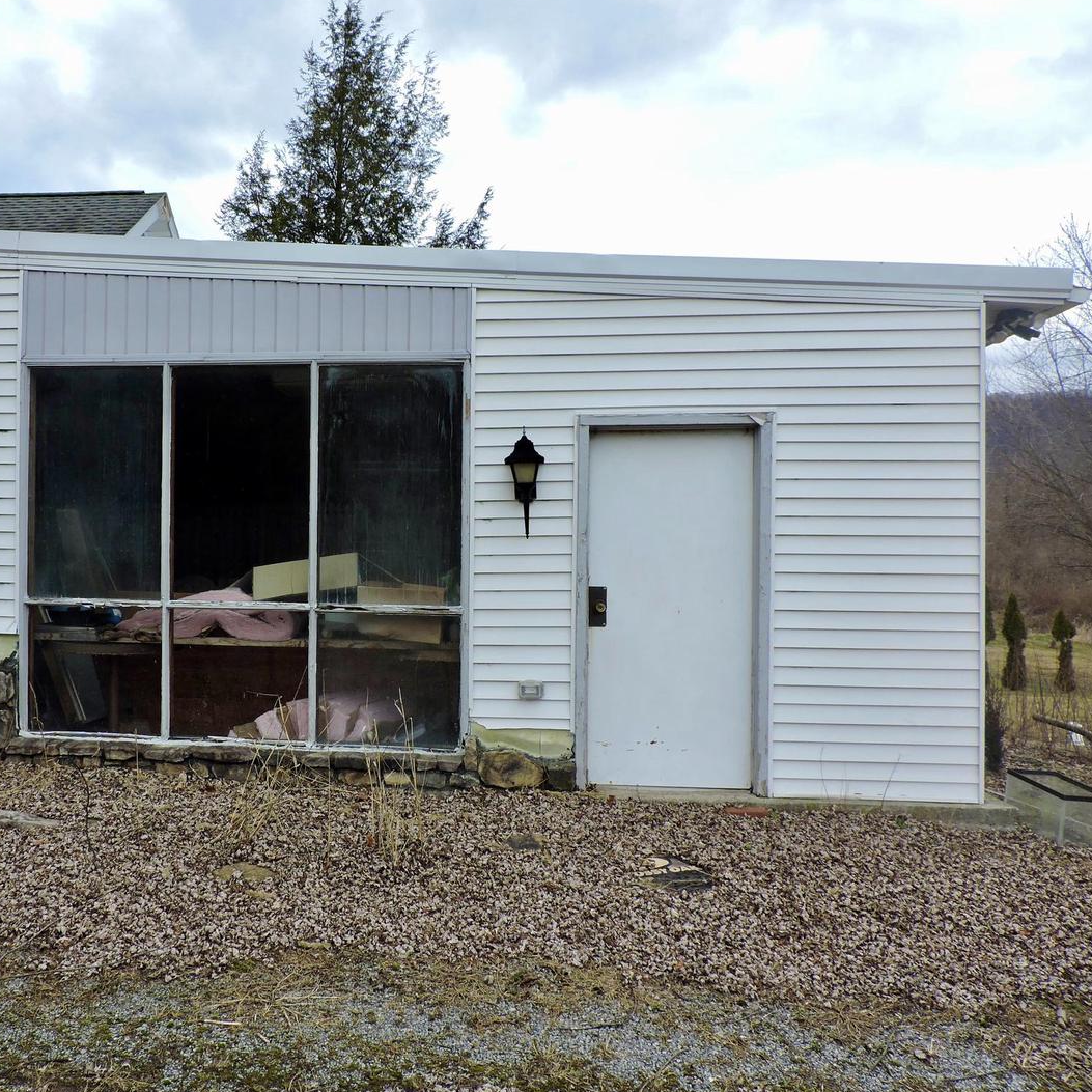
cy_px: 544
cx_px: 368
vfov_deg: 55.6
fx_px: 1035
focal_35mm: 29
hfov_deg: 54.5
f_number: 3
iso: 100
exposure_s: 1/320
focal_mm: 4.3
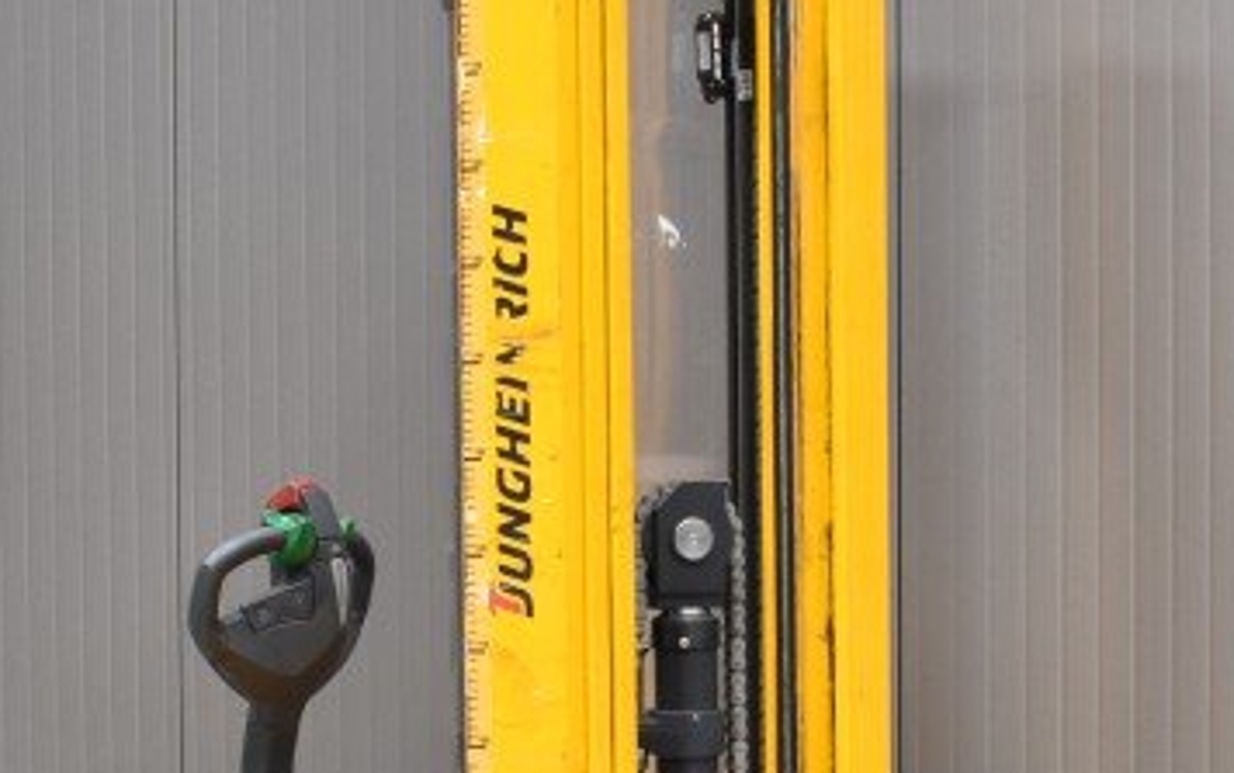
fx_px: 3466
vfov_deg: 12.6
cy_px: 686
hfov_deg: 20.2
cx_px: 728
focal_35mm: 103
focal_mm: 20
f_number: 4.5
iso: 1250
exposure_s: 1/60
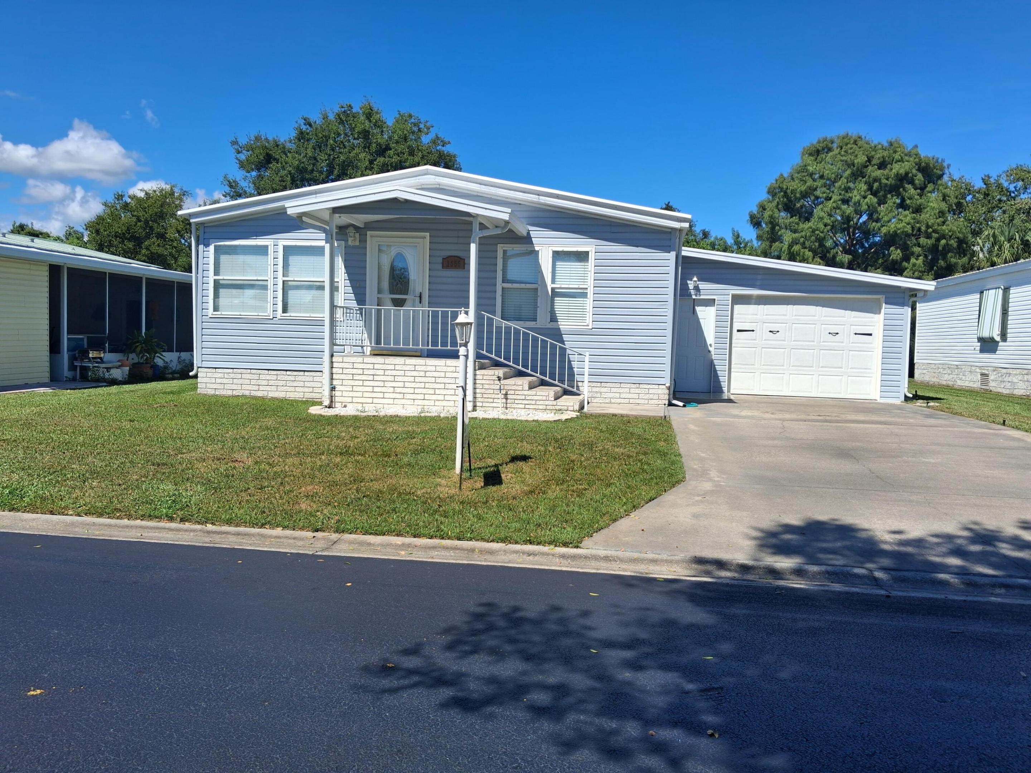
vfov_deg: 51.4
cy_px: 386
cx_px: 516
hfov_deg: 65.3
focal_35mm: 27
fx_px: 804
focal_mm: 4
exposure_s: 1/693
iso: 20
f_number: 1.8
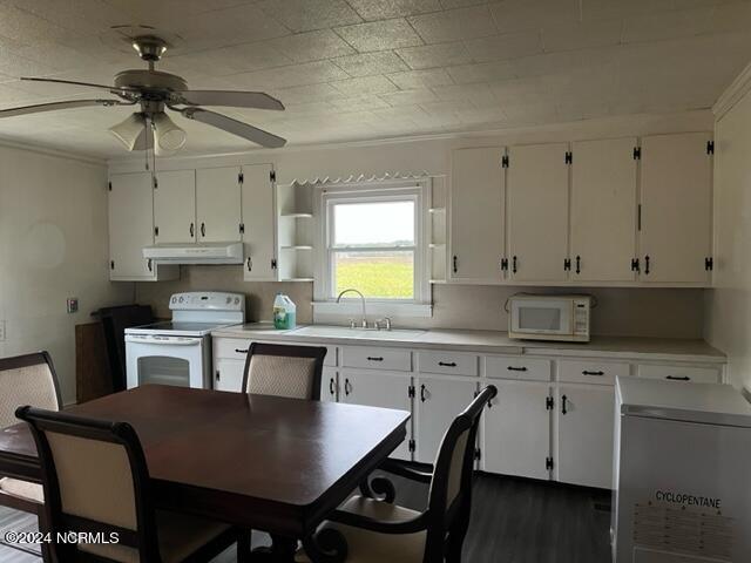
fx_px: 564
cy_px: 282
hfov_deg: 67.3
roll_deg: -0.1
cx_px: 376
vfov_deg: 53.1
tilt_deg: -2.4
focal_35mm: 26
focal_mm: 5.1
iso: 500
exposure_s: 1/40
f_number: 1.6
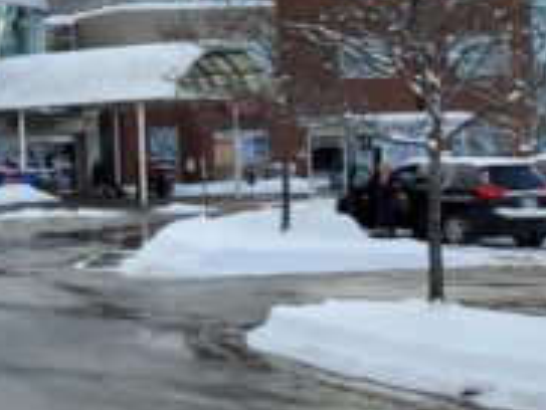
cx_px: -320
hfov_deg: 19.3
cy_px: 81
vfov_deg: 17.1
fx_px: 1357
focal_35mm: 86
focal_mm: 4.3
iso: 50
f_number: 2.4
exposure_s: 1/873
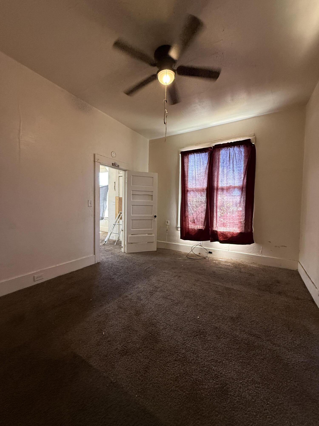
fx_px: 172
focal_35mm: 14
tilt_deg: -2.4
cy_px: 213
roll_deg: -1.3
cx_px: 160
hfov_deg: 85.7
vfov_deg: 102.1
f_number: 2.2
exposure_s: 1/63
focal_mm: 2.22
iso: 320
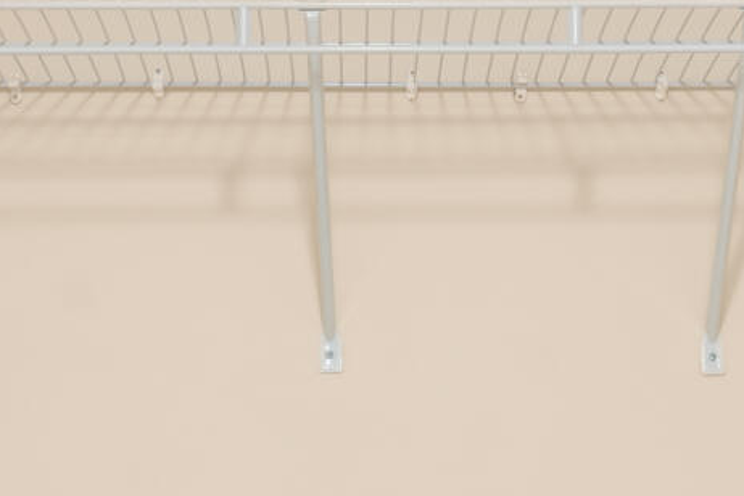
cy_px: 591
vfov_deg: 12.8
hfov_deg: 19.6
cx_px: 340
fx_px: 2149
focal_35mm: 104
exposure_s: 1/1.25
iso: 500
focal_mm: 16
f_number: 11
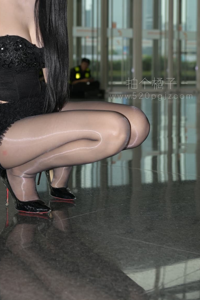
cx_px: 53
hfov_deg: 16.8
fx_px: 675
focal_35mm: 81
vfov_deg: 24.8
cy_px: 76
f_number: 4.5
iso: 160
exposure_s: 1/200
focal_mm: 52
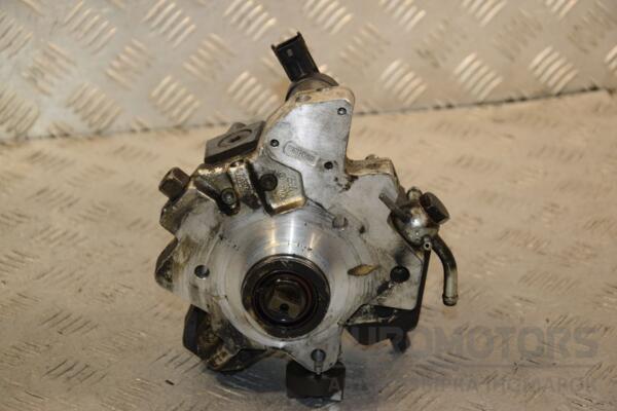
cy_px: 206
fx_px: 1799
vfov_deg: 13.0
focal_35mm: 105
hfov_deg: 19.5
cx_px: 308
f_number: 6.3
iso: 800
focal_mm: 70
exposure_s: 1/200
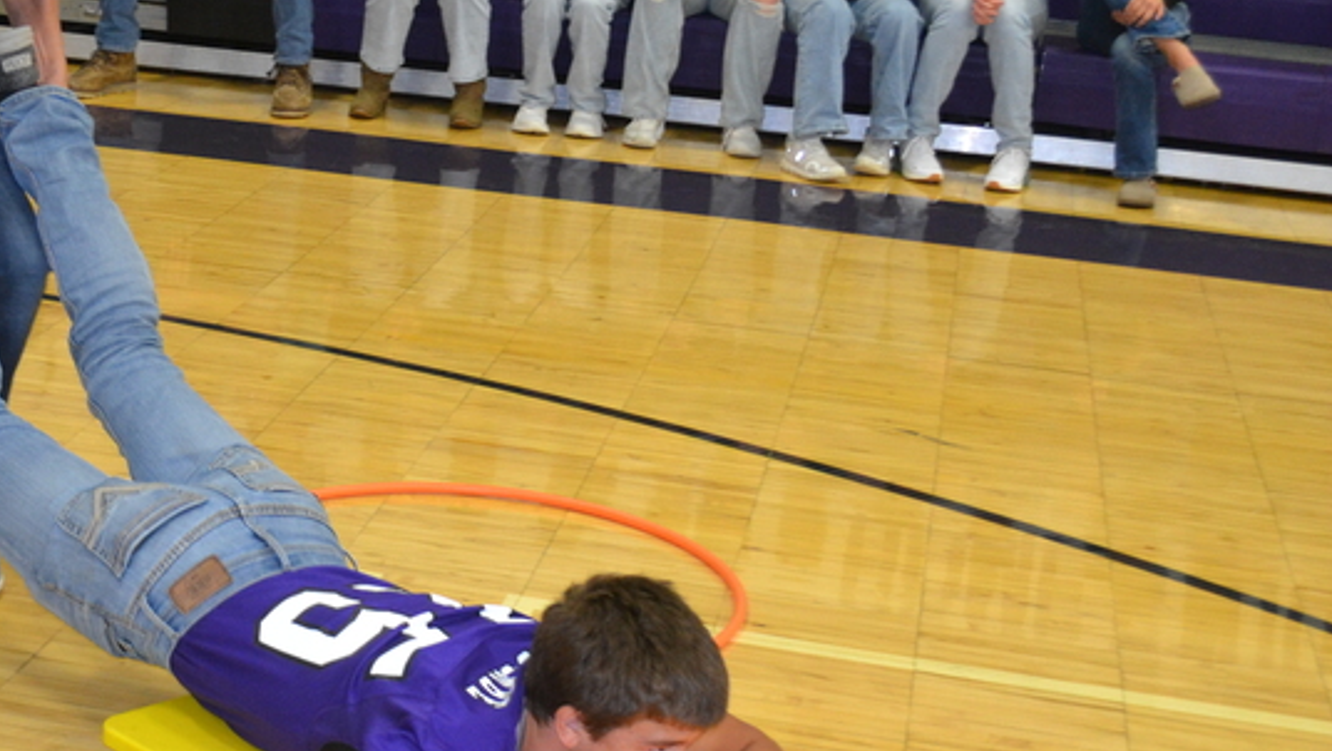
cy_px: 349
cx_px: 249
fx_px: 2544
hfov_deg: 28.6
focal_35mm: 72
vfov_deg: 16.8
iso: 1100
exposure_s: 1/60
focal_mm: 24
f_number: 4
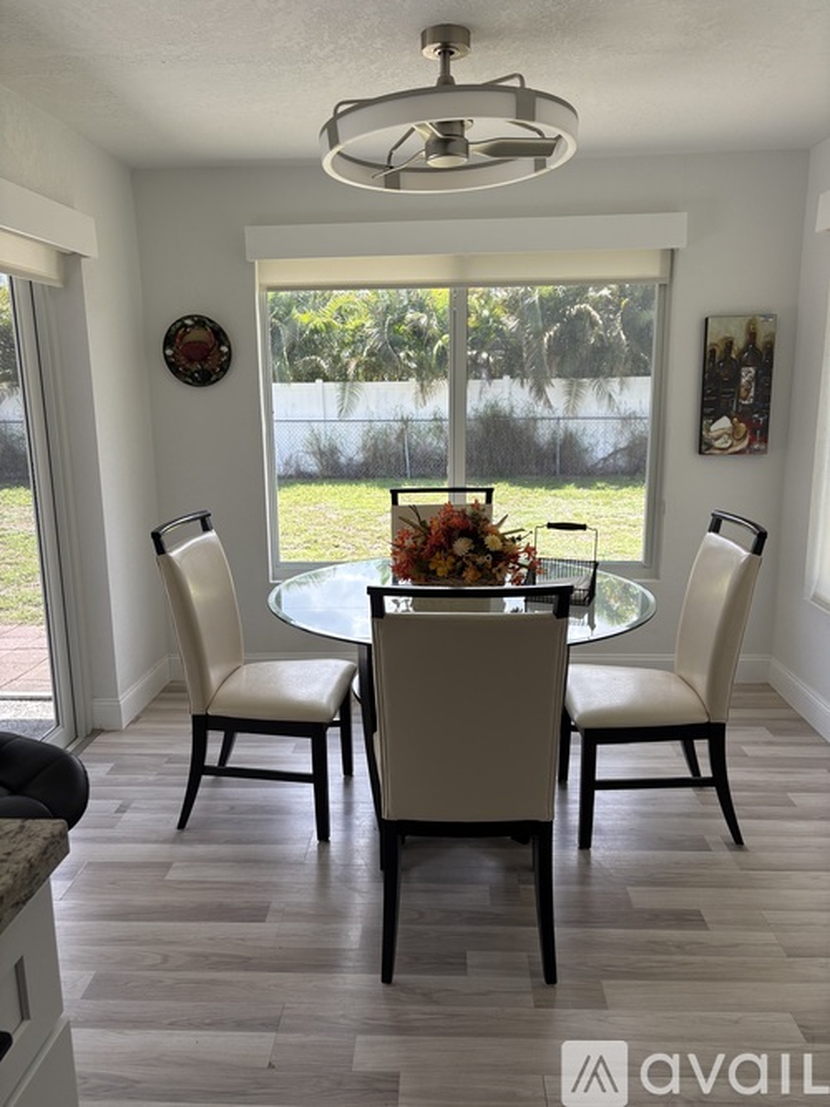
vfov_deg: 67.3
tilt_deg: -10.8
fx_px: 831
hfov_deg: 53.0
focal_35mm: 26
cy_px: 554
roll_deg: +0.7
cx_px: 415
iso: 50
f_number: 1.6
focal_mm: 5.96
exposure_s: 1/302
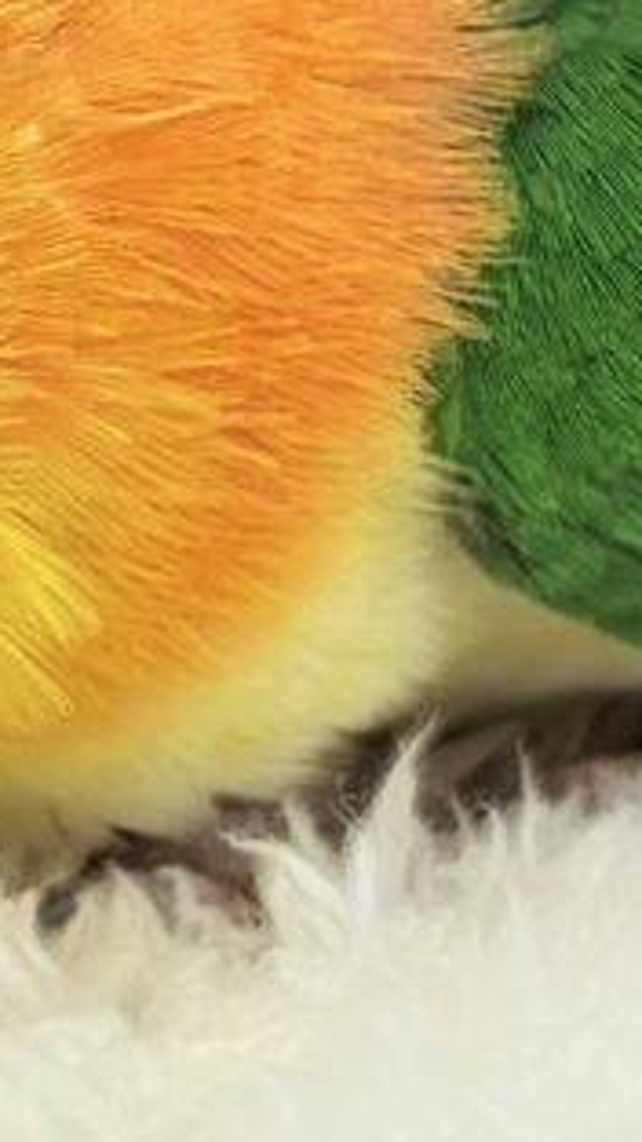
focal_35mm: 217
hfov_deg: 5.5
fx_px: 6569
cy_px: 354
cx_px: -339
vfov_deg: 9.9
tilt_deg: -9.3
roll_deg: +3.0
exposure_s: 1/50
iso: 32
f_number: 1.6
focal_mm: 5.96
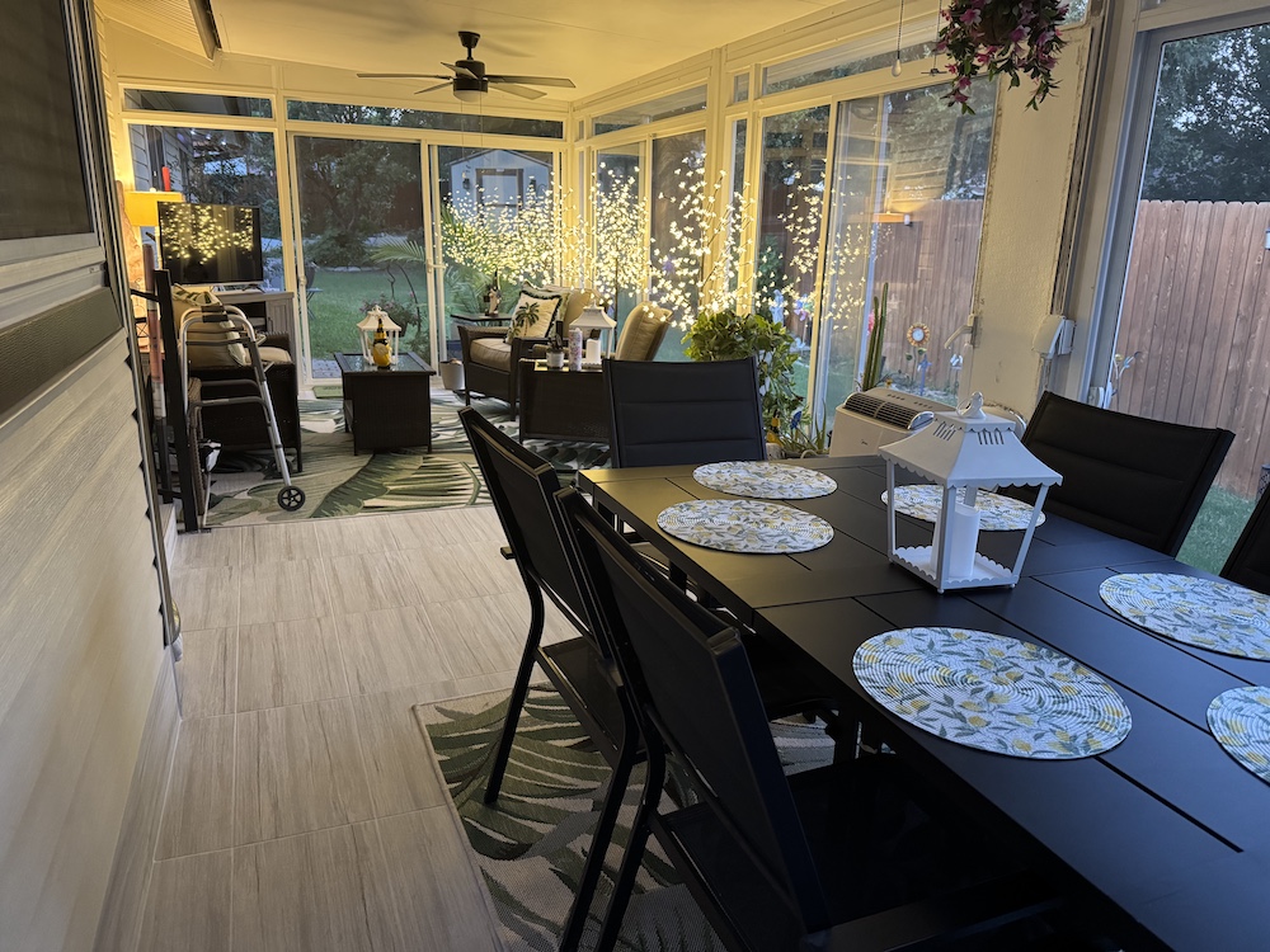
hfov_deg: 71.6
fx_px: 881
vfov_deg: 56.8
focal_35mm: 24
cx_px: 635
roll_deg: -1.2
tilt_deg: -15.9
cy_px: 476
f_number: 1.78
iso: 800
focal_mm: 6.76
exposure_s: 1/40
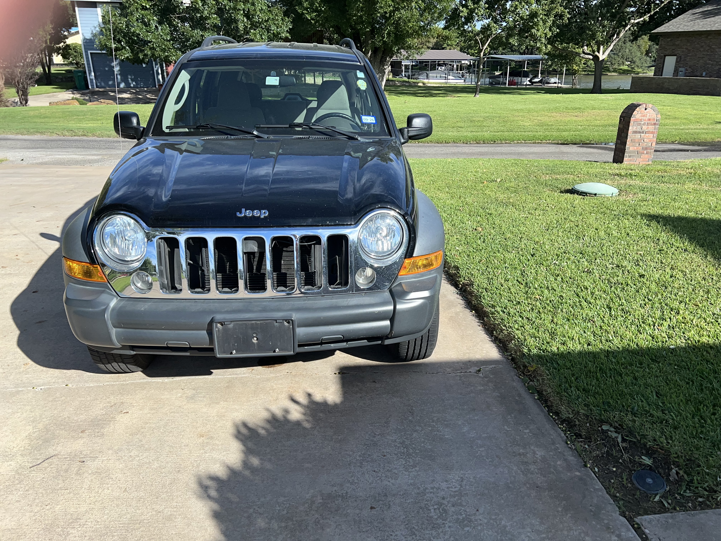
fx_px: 542
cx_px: 360
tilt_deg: -21.4
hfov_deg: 67.3
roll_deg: +1.1
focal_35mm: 26
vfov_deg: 53.1
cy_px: 270
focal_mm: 5.7
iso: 32
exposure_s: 1/3968
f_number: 1.5
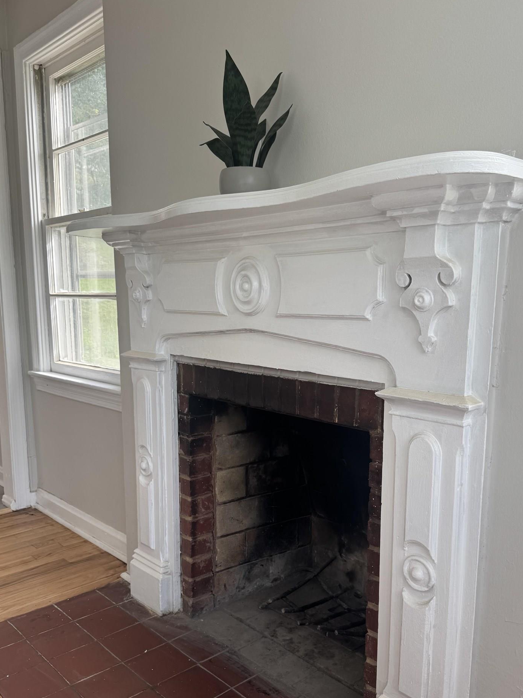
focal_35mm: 30
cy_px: 402
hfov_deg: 46.7
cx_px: 283
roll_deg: -0.2
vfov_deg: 59.7
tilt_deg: -10.5
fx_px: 604
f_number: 1.78
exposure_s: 1/360
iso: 80
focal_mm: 6.76
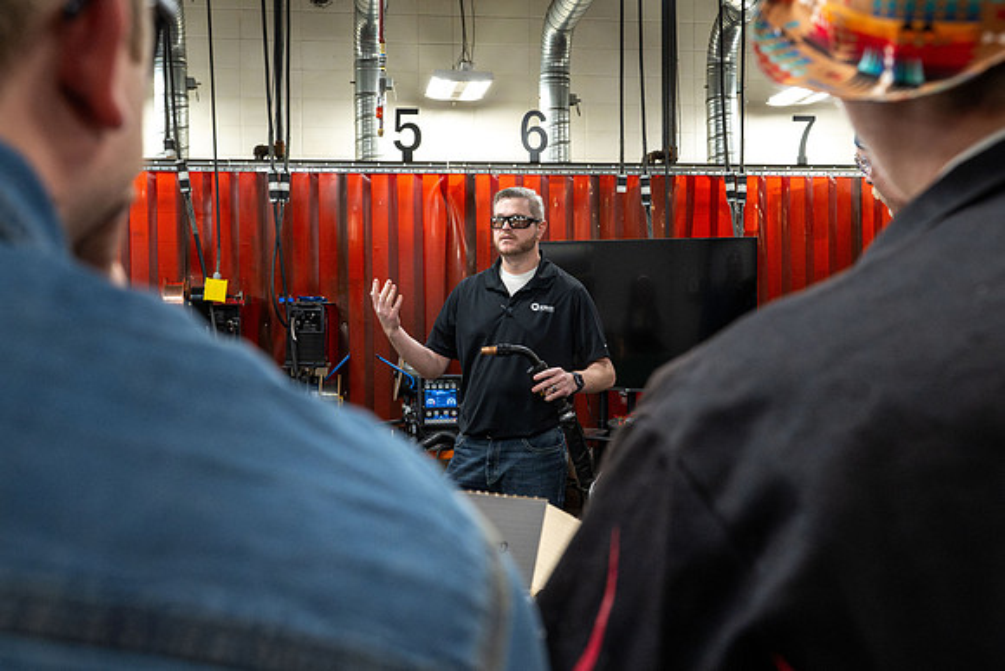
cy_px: 316
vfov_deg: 33.5
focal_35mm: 40
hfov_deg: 48.5
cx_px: 511
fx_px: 1115
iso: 4000
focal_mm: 35
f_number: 7.1
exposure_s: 1/200
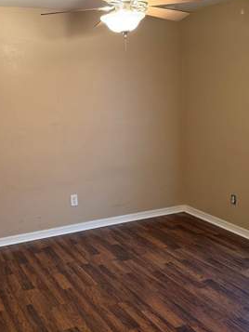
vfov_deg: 43.7
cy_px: 140
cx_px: 93
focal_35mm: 43
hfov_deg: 33.4
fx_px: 412
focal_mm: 6.76
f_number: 1.78
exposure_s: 1/60
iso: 250
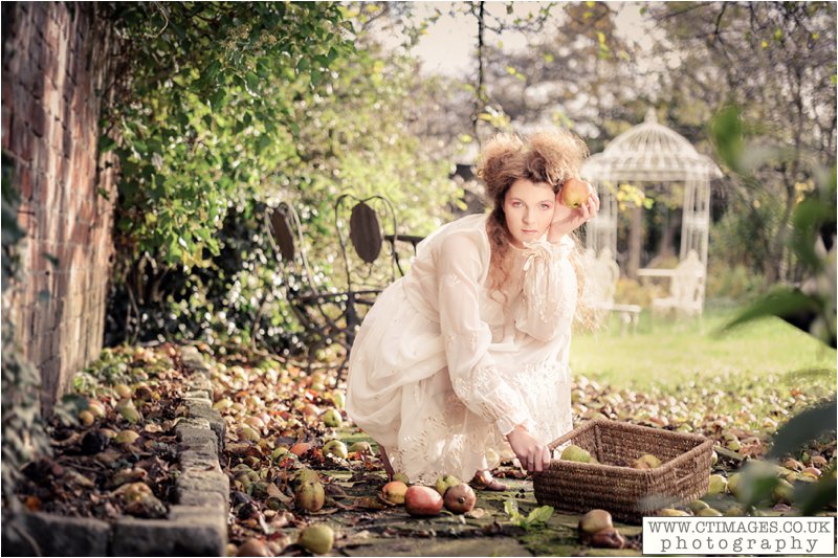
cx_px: 419
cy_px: 279
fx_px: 1629
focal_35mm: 70
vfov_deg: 19.4
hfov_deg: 28.8
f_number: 2.8
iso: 200
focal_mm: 70
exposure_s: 1/400
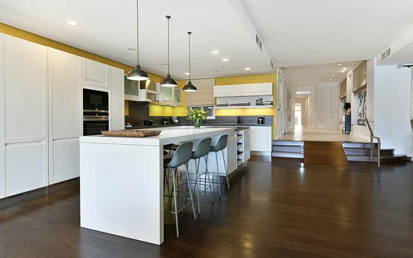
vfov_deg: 57.3
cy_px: 127
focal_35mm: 21
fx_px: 236
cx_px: 209
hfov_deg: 82.3
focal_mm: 20
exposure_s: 1/13
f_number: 7.1
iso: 200
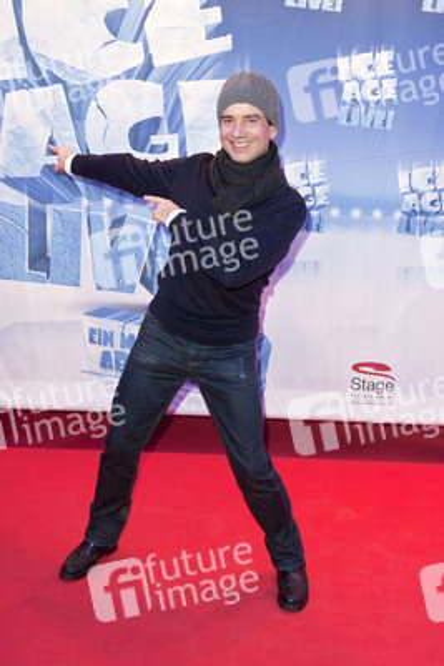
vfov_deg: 46.4
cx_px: 222
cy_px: 333
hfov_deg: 31.9
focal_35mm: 42
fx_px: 776
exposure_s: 1/200
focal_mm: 42
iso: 1600
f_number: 5.6
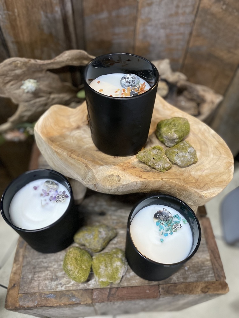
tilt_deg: -53.9
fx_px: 239
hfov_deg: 53.1
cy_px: 159
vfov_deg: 67.3
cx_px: 120
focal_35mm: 26
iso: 400
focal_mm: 4.25
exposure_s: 1/50
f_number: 1.8
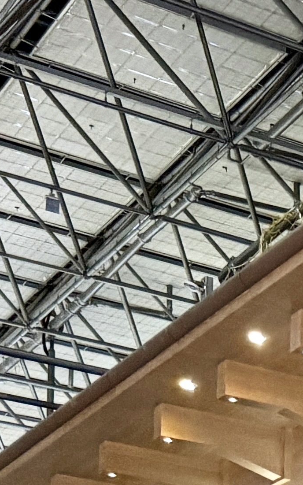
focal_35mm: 132
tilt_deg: +3.7
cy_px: 857
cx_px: 1035
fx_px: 1744
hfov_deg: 7.9
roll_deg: +0.2
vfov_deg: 14.1
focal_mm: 6.86
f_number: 1.78
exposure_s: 1/60
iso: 320
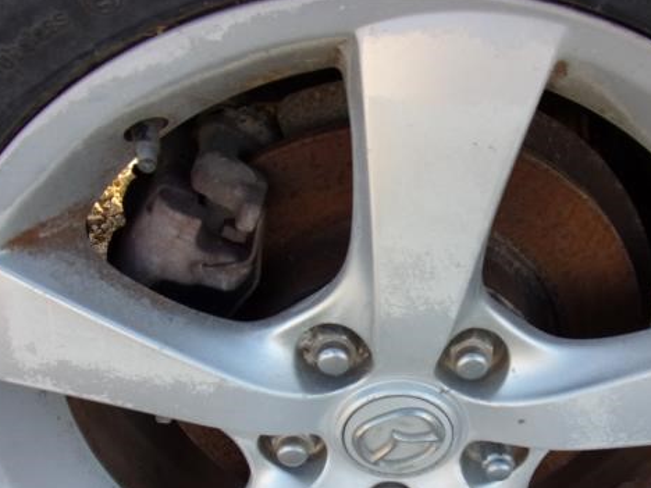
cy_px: 366
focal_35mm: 41
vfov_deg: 34.4
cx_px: 424
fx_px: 771
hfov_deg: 45.2
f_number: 3.3
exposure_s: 1/150
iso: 80
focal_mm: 4.3
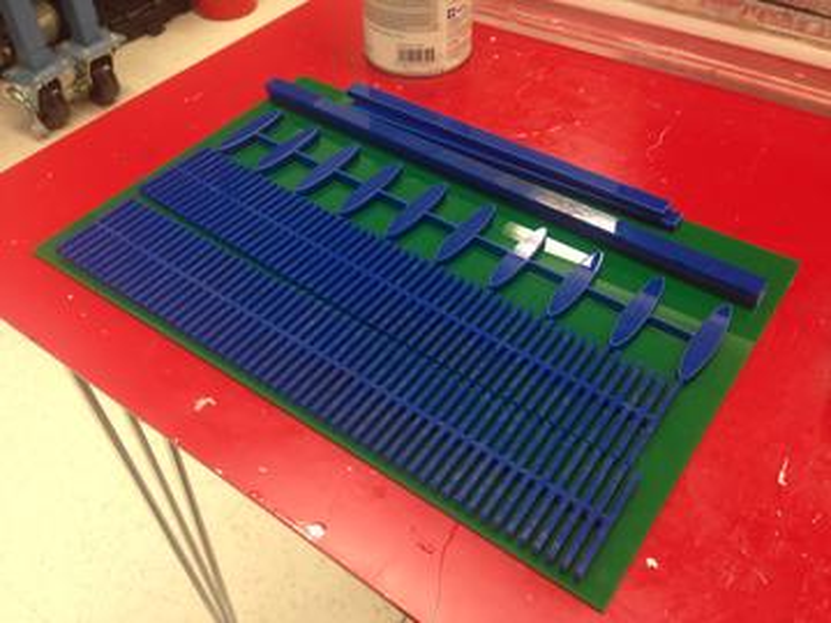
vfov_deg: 42.9
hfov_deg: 55.4
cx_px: 416
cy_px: 312
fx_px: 792
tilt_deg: -46.8
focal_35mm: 33
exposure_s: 1/20
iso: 64
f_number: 2.4
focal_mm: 4.12
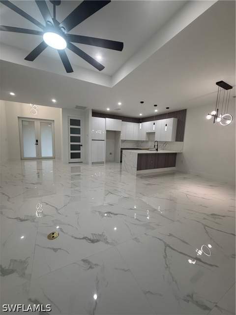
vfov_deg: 102.1
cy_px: 158
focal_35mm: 14
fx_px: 127
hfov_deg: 85.7
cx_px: 118
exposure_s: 1/120
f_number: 2.2
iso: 160
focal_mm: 2.22
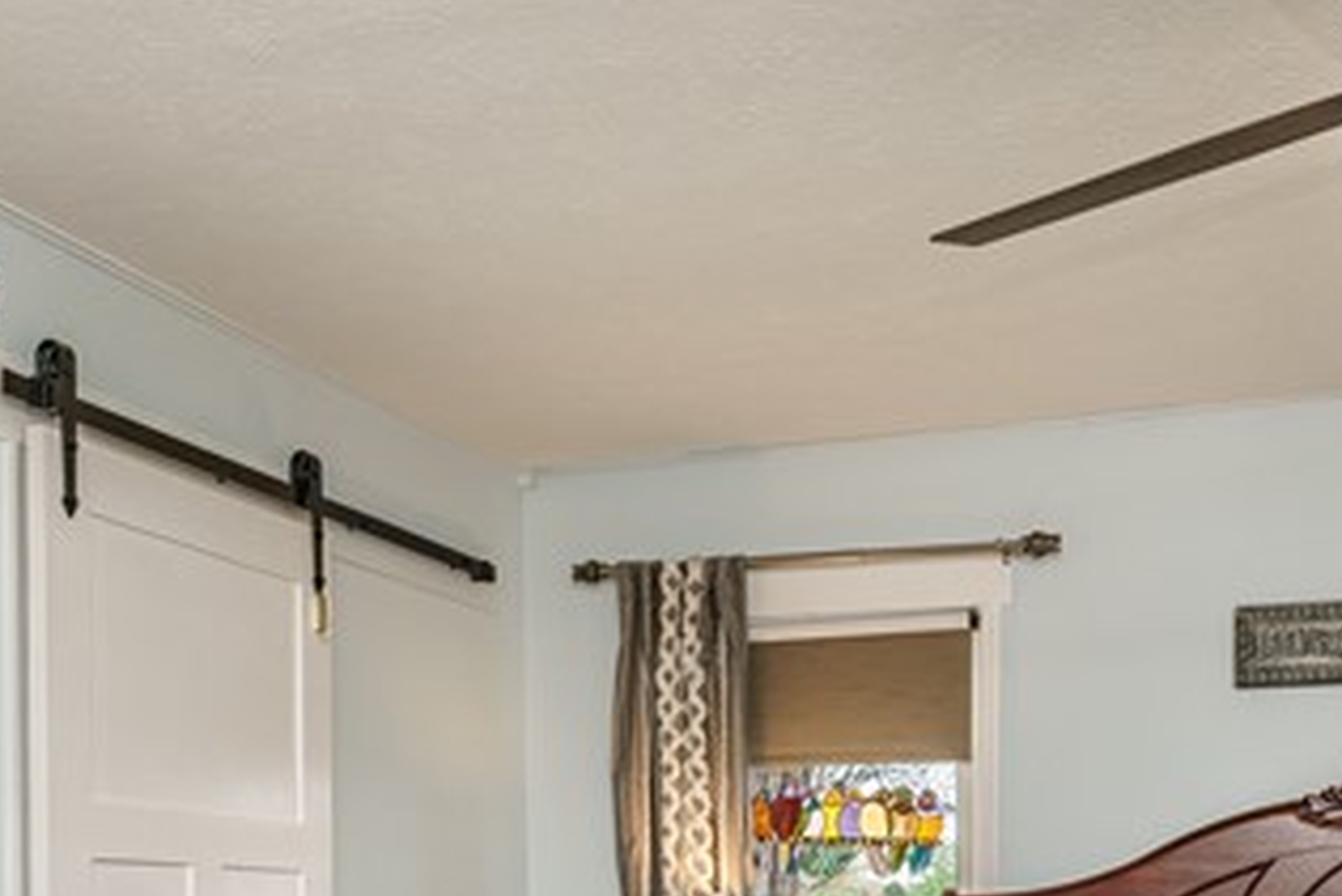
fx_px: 1790
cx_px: 614
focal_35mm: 48
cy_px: 958
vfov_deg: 26.2
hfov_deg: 41.1
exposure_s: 1/100
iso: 200
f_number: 7.1
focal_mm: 14
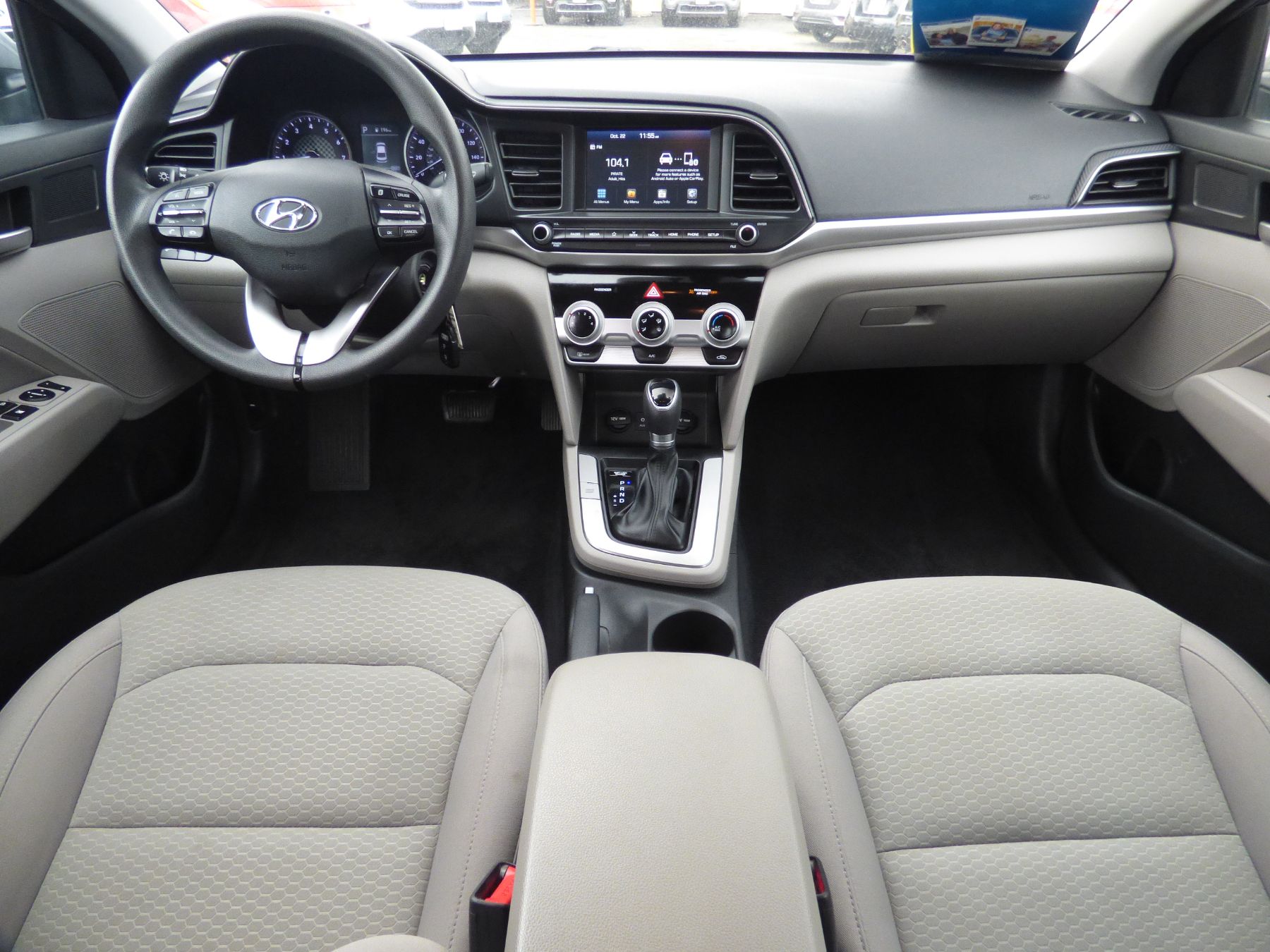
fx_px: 734
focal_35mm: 20
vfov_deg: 66.0
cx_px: 635
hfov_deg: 81.7
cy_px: 476
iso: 400
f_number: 2.8
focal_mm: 3.58
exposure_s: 1/50
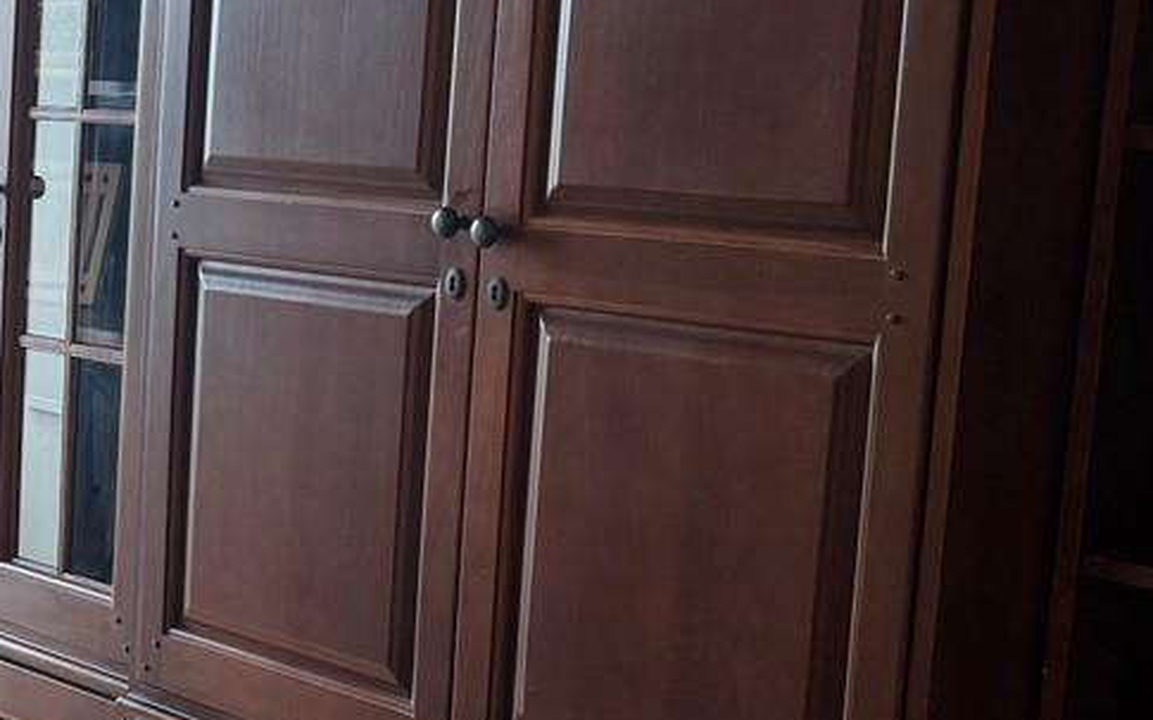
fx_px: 2639
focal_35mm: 84
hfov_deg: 21.3
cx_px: -499
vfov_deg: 15.5
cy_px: 451
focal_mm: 6.76
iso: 160
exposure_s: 1/60
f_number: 1.78
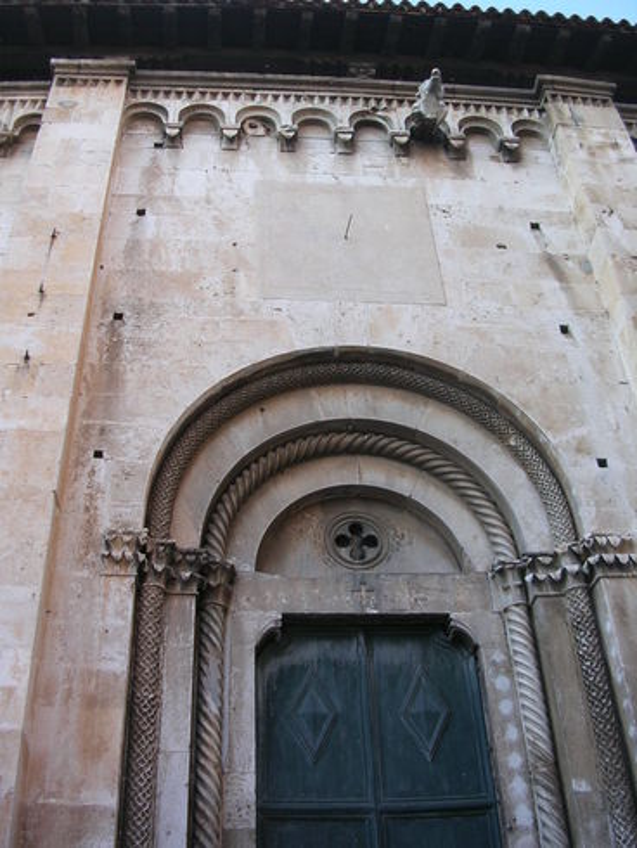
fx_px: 932
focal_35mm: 38
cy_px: 424
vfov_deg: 49.0
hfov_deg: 37.8
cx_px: 318
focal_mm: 5.8
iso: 50
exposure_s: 1/112
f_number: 2.8
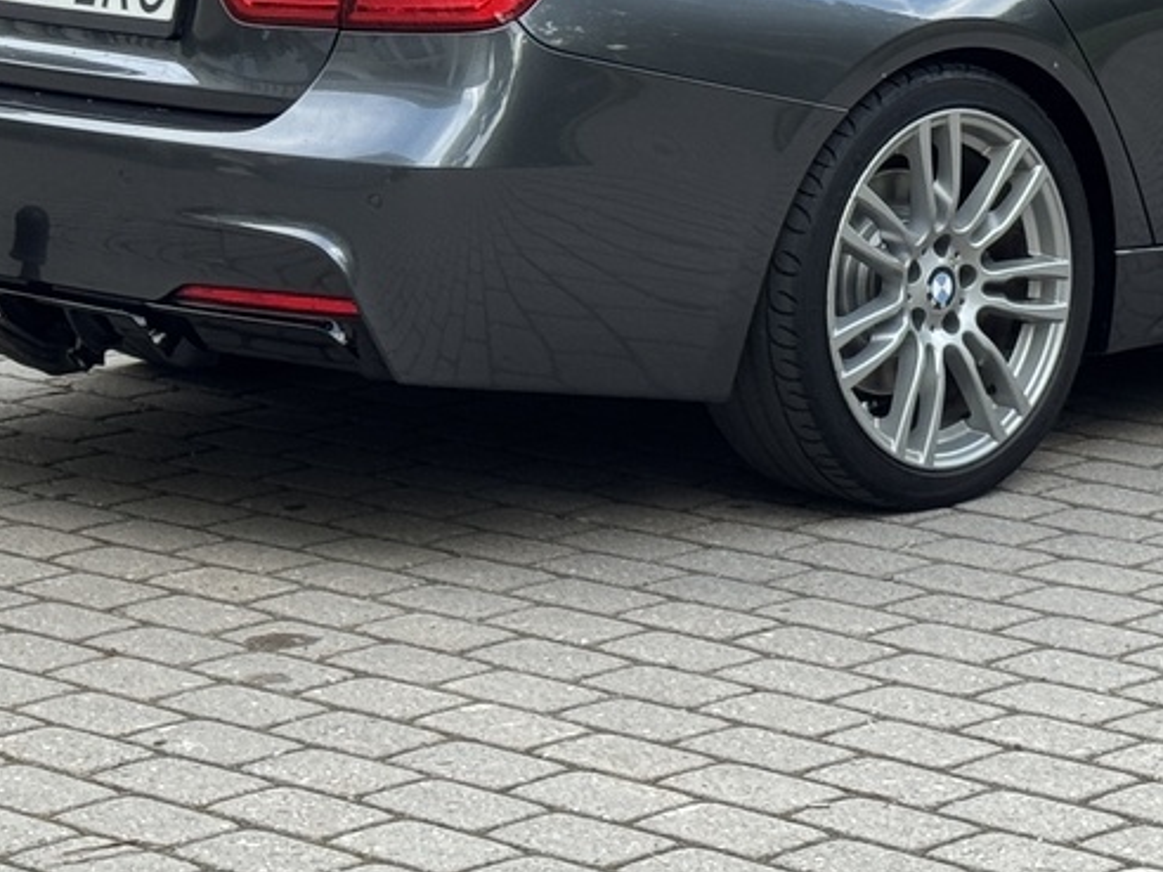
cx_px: 806
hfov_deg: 12.6
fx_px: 5241
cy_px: -199
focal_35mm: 156
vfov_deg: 9.4
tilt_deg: -5.7
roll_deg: +0.8
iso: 64
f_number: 1.78
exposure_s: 1/180
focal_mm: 6.76
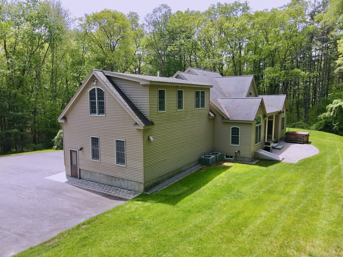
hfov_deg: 69.4
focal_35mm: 25
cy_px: 133
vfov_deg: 54.9
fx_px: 248
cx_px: 174
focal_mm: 4.5
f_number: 2.8
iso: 100
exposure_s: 1/180
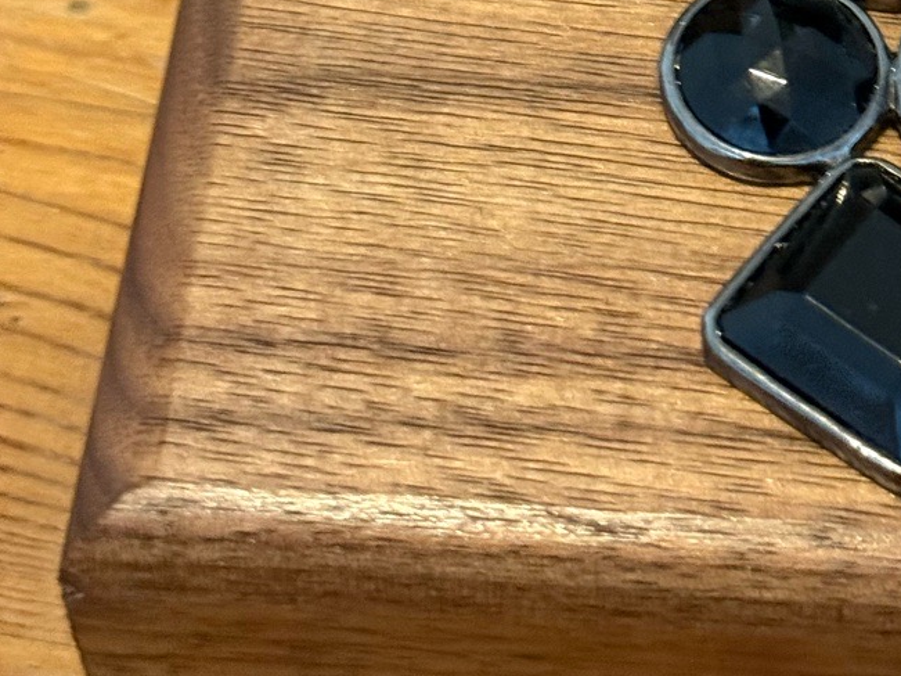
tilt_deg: -55.3
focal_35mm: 118
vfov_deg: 12.2
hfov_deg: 16.5
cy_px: -165
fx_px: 3071
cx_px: 822
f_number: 1.78
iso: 500
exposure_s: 1/40
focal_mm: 6.76
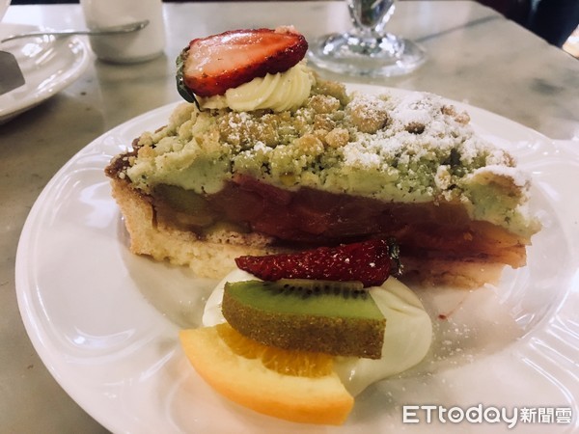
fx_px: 485
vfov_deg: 48.2
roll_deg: -0.5
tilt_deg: -36.6
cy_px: 217
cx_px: 290
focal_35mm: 29
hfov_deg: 61.7
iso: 200
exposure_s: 1/17
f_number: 2.2
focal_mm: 4.15
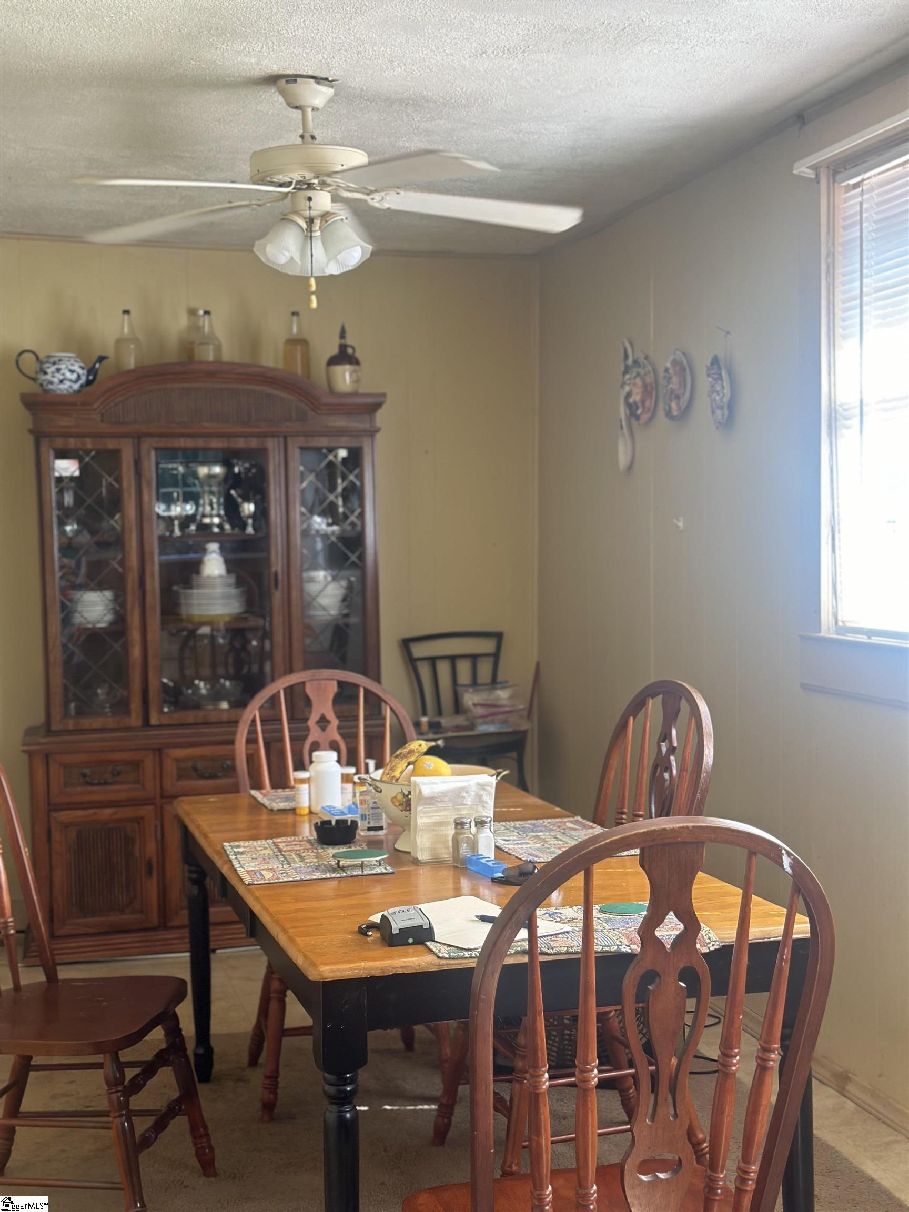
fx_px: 1681
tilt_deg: -2.2
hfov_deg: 30.3
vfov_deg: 39.7
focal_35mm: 48
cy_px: 606
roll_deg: +1.5
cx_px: 454
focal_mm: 6.86
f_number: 1.78
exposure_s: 1/114
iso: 125
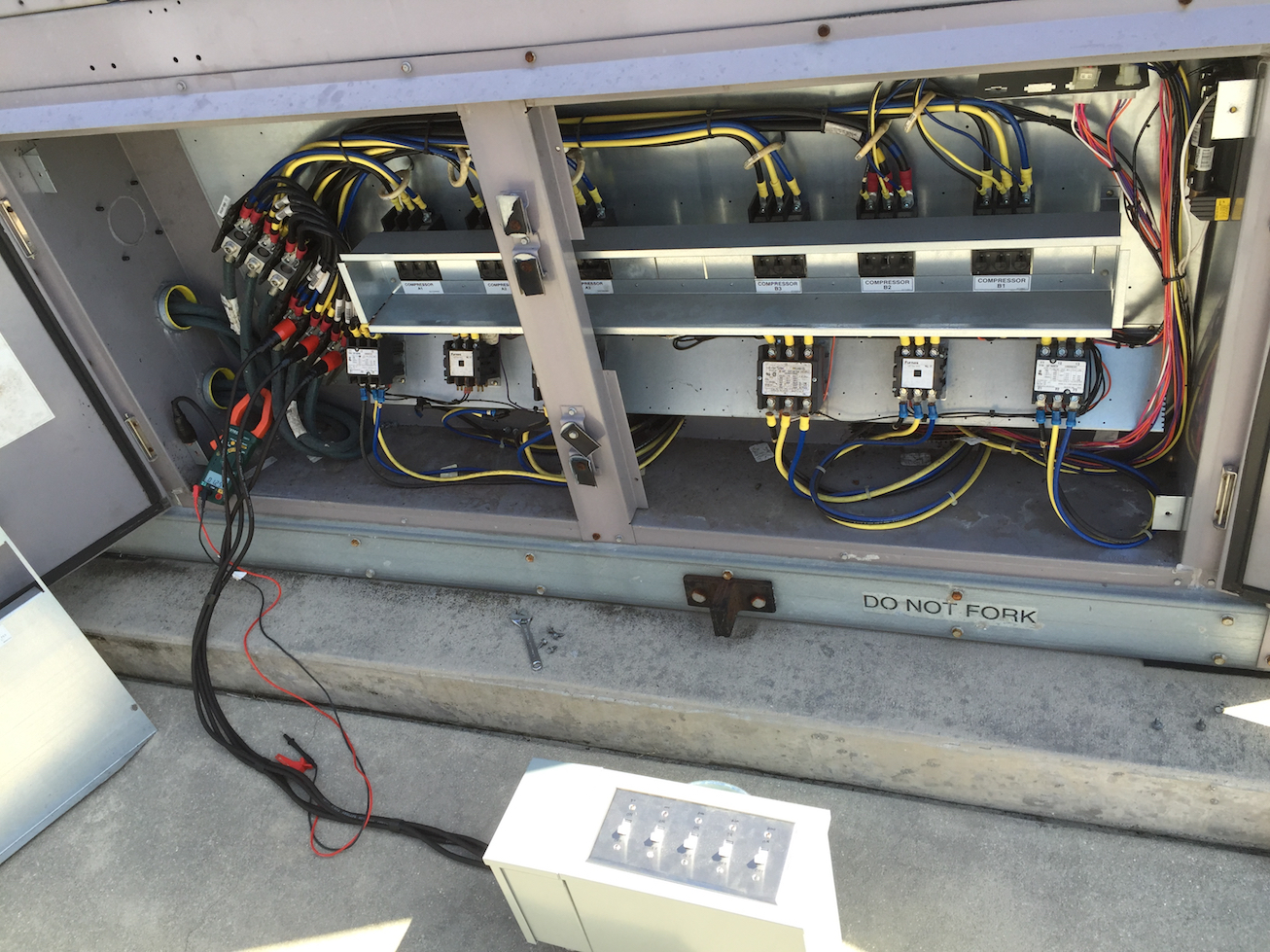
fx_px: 1064
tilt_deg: -37.1
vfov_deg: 48.2
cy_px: 476
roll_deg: +11.7
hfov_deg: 61.7
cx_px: 635
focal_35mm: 29
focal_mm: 4.15
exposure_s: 1/412
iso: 32
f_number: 2.2
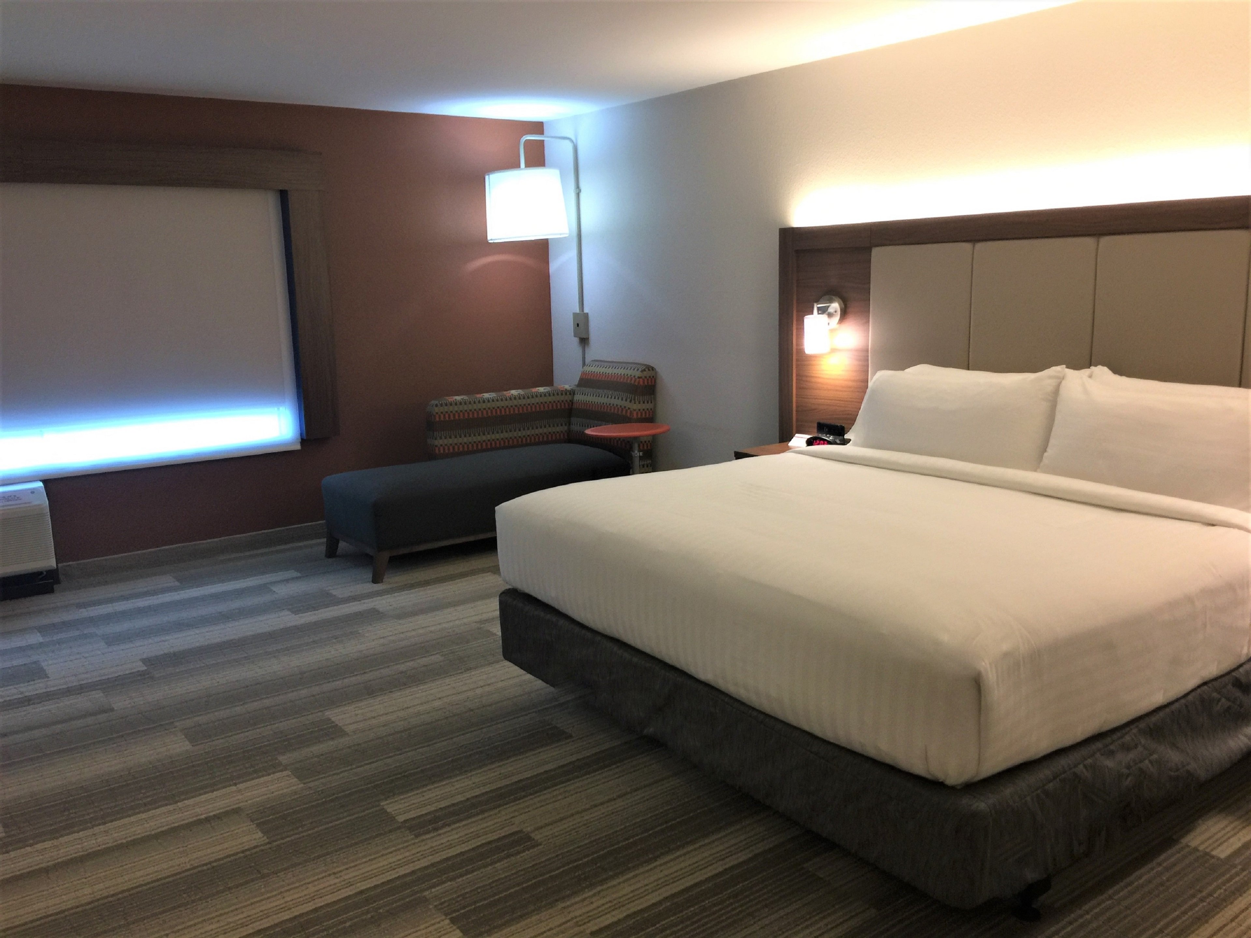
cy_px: 469
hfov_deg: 61.7
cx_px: 626
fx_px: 1048
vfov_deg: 48.2
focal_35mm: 29
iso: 40
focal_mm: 4.15
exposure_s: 1/15
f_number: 2.2
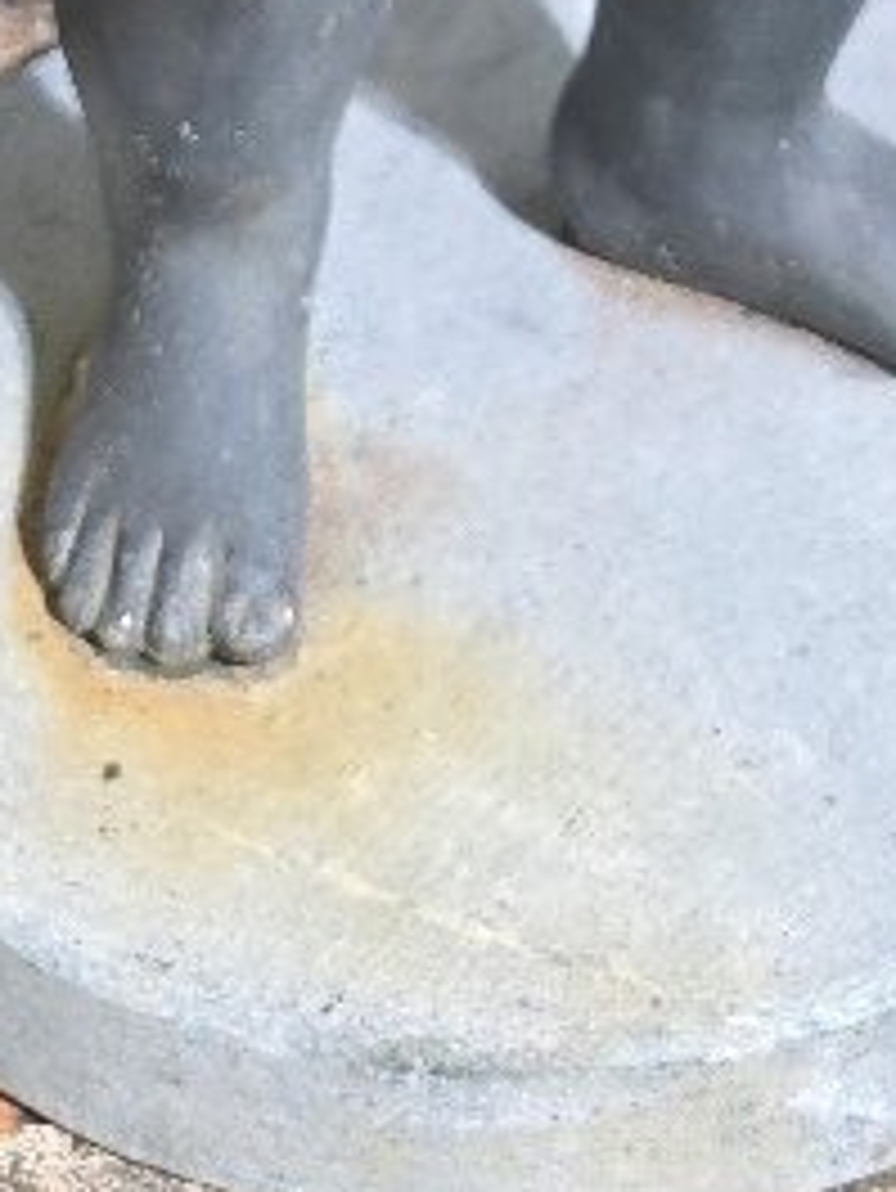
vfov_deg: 15.0
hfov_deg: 14.2
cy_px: -1250
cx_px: 675
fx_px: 3586
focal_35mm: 104
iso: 320
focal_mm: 6.3
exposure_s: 1/57.5
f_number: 1.7
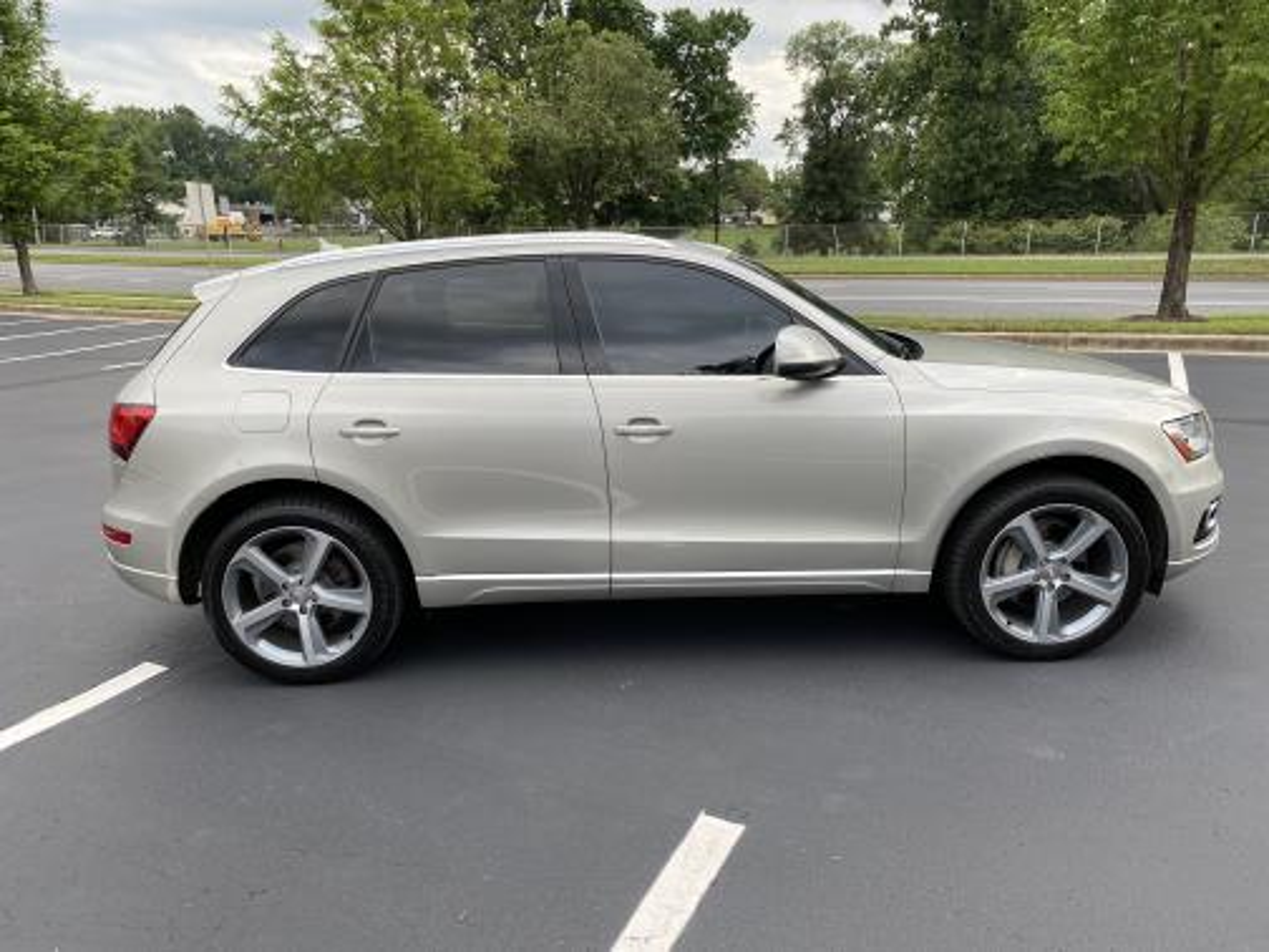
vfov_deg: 53.1
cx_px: 634
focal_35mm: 26
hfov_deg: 67.3
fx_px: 953
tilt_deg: -15.2
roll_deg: -0.3
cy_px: 476
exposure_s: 1/262
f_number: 1.8
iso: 32
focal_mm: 4.25
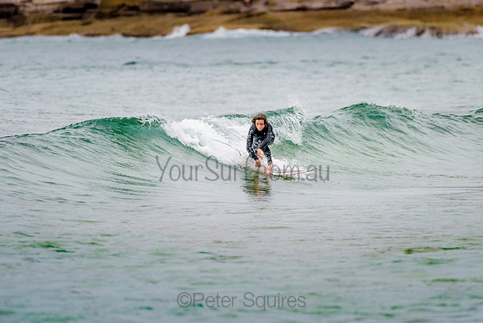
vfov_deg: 2.2
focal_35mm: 613
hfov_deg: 3.4
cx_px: 257
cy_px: 136
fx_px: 8225
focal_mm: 500
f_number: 5.6
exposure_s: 1/800
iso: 720
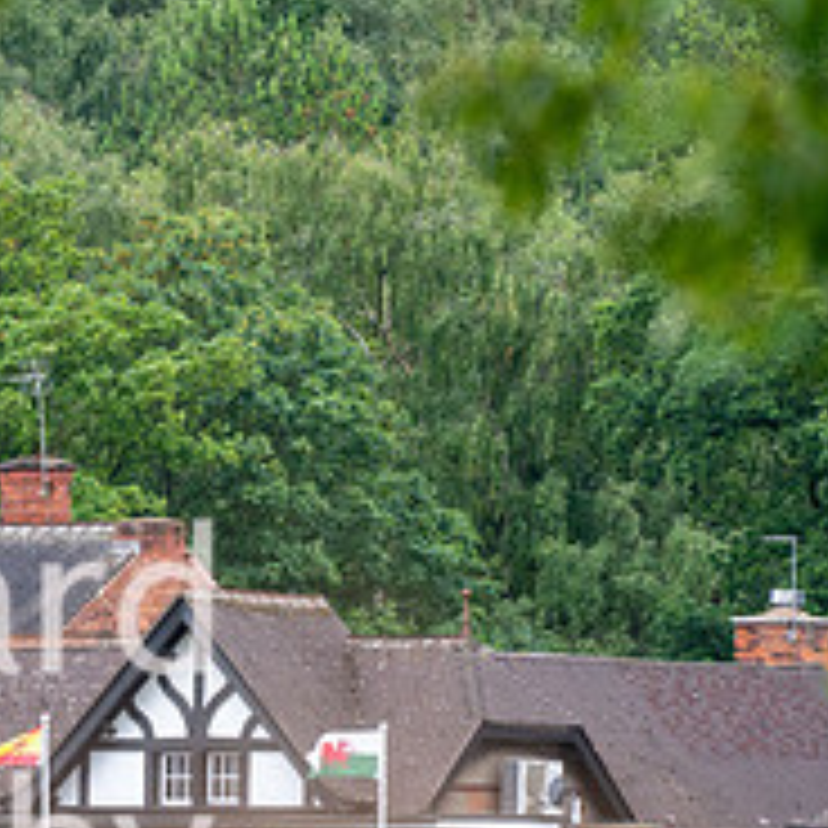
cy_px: 641
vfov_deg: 2.2
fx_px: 21704
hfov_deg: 2.2
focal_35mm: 802
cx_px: -360
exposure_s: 1/1000
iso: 400
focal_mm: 300
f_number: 5
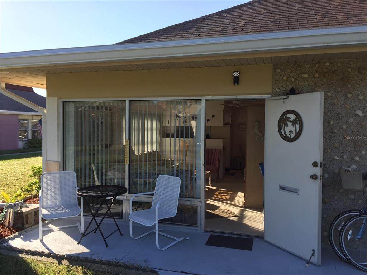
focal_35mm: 29
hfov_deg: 61.7
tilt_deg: -2.6
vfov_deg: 48.2
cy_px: 138
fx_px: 307
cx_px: 184
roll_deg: -1.4
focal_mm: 4.15
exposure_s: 1/648
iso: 32
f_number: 2.2
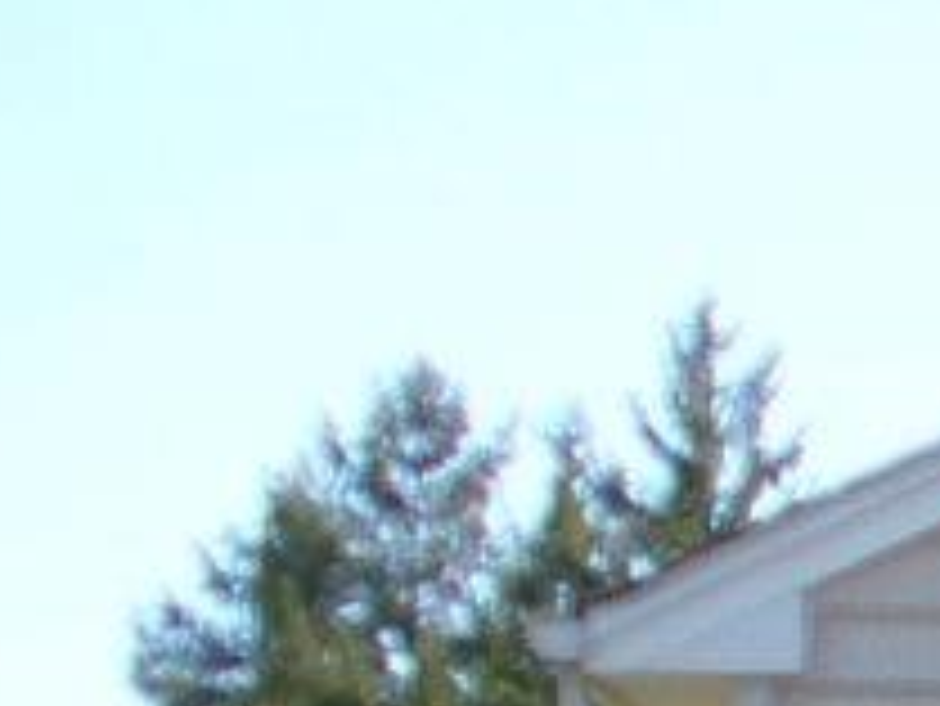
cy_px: 1520
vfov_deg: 5.7
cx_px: 3166
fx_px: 6929
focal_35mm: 255
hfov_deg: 6.7
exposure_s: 1/400
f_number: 2.8
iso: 80
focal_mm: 6.1
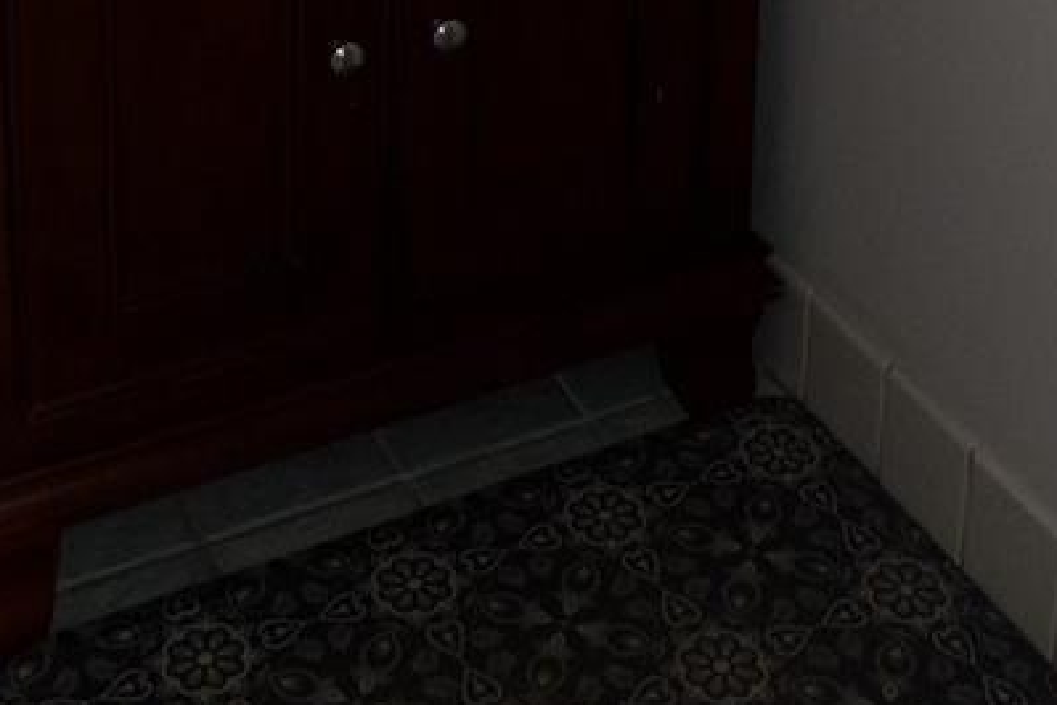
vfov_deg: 15.2
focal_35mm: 75
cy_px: -639
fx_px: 2202
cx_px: 588
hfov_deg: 27.0
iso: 200
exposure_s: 1/34
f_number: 3
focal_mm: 4.3
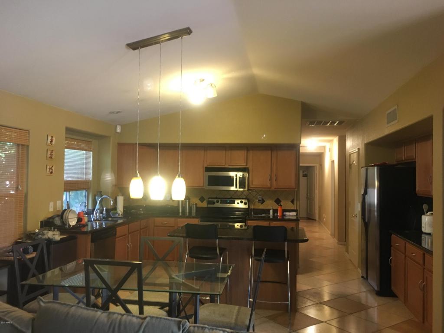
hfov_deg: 61.7
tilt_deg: +1.2
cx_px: 222
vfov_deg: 48.2
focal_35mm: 29
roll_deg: -0.5
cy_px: 166
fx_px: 372
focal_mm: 4.15
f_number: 2.2
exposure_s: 1/24
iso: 200
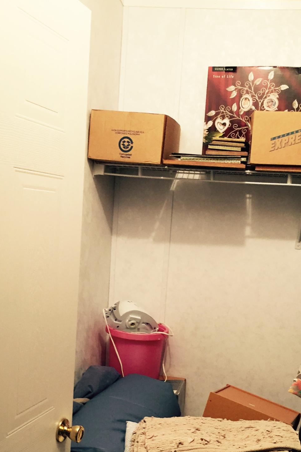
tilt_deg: -8.5
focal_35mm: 42
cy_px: 309
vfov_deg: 45.5
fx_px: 526
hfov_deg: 31.9
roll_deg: -4.2
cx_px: 159
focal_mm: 4.15
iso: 125
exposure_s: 1/30
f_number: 2.2
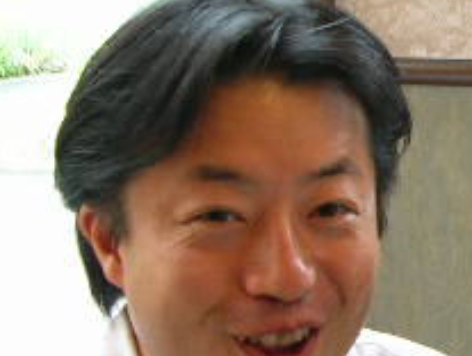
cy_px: 212
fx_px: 1475
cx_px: 611
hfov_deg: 17.1
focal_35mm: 108
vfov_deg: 13.7
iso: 50
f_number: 2.8
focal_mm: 5.8
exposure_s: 1/16.6
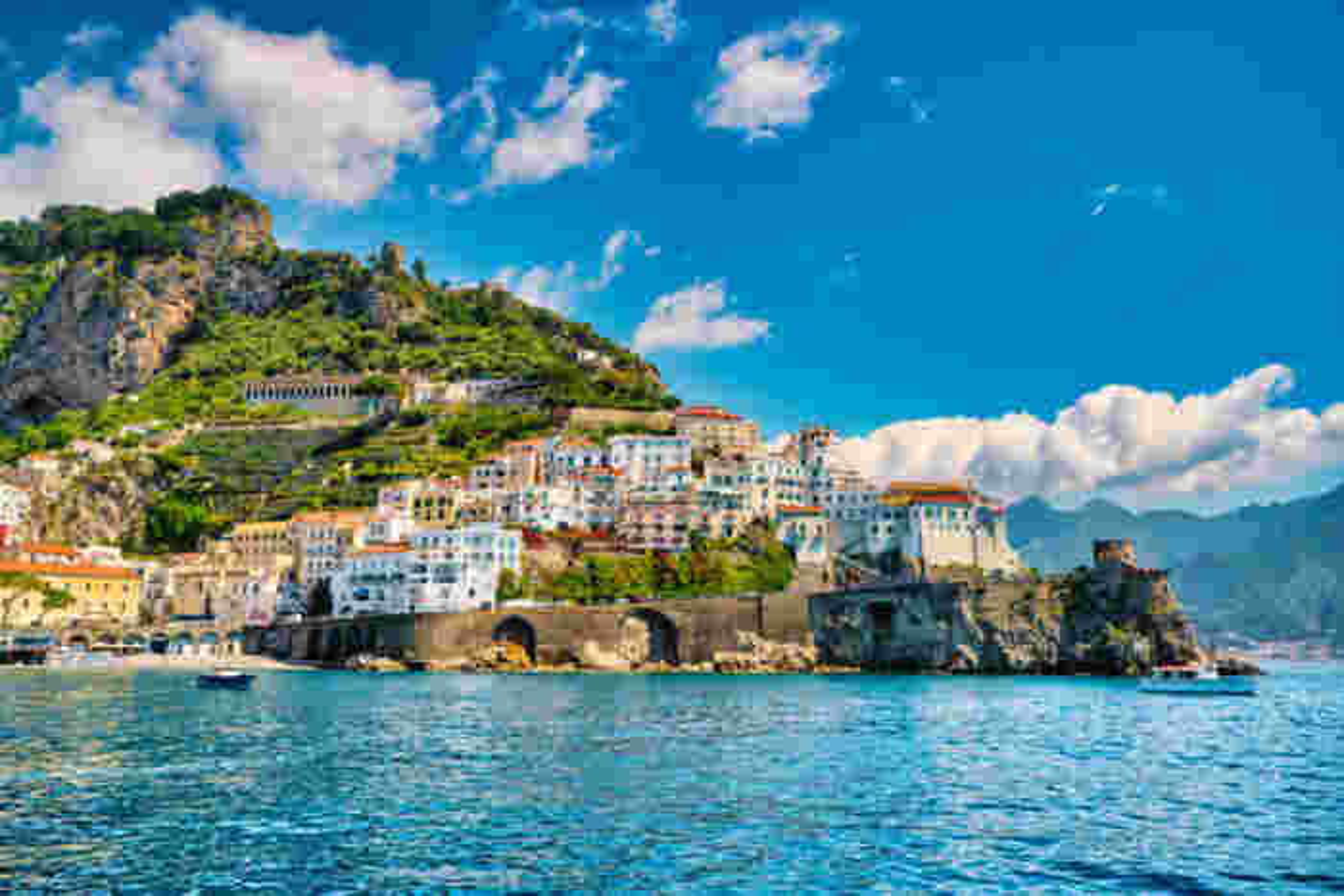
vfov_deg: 43.6
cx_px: 672
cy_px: 448
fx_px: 1120
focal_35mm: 30
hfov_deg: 61.9
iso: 400
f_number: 6.3
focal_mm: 30
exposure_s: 1/3200
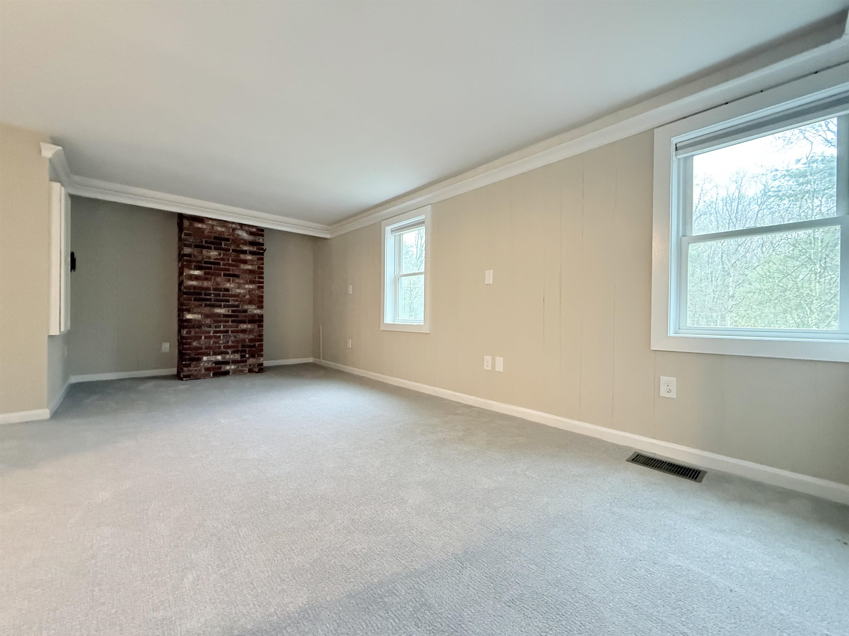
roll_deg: -0.5
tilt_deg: -0.8
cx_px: 424
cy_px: 318
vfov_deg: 85.7
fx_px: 343
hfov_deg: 102.1
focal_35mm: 14
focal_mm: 2.22
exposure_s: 1/60
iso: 640
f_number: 2.2
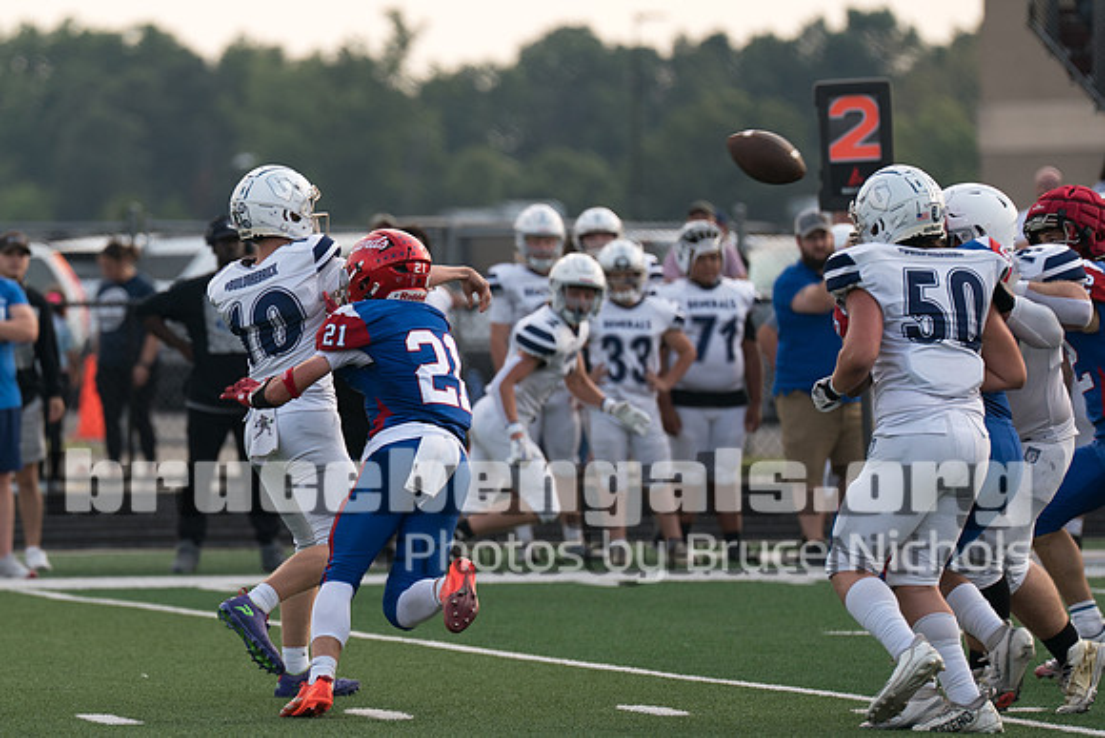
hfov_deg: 5.6
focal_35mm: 366
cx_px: 291
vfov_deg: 3.8
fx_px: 11224
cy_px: 383
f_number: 2.8
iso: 125
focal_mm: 200
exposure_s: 1/1000
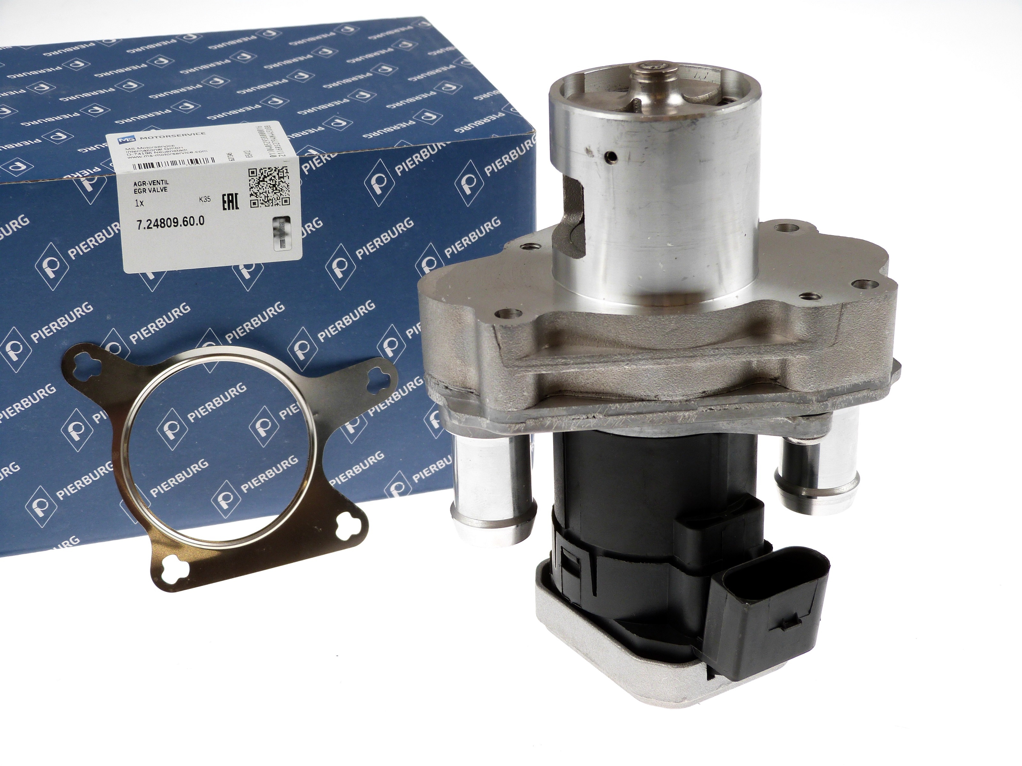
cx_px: 511
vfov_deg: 25.2
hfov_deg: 33.2
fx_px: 1712
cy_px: 383
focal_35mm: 58
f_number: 3.2
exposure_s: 1/100
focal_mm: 10.5
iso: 100
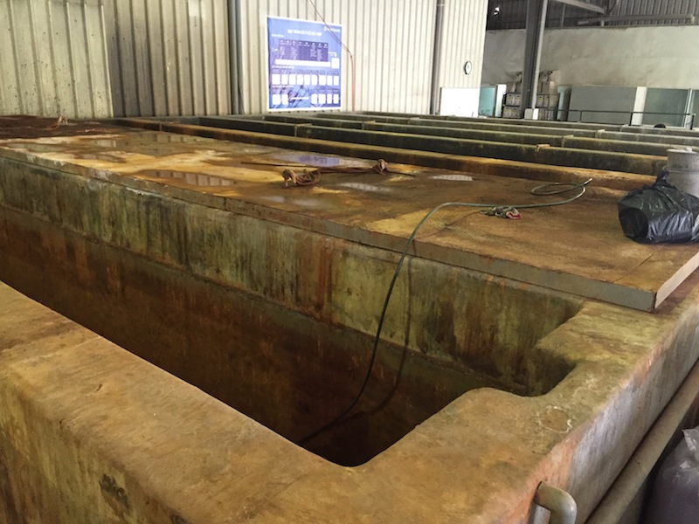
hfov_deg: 61.7
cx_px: 350
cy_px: 262
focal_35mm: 29
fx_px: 586
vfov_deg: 48.2
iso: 250
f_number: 2.2
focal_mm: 4.15
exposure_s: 1/17
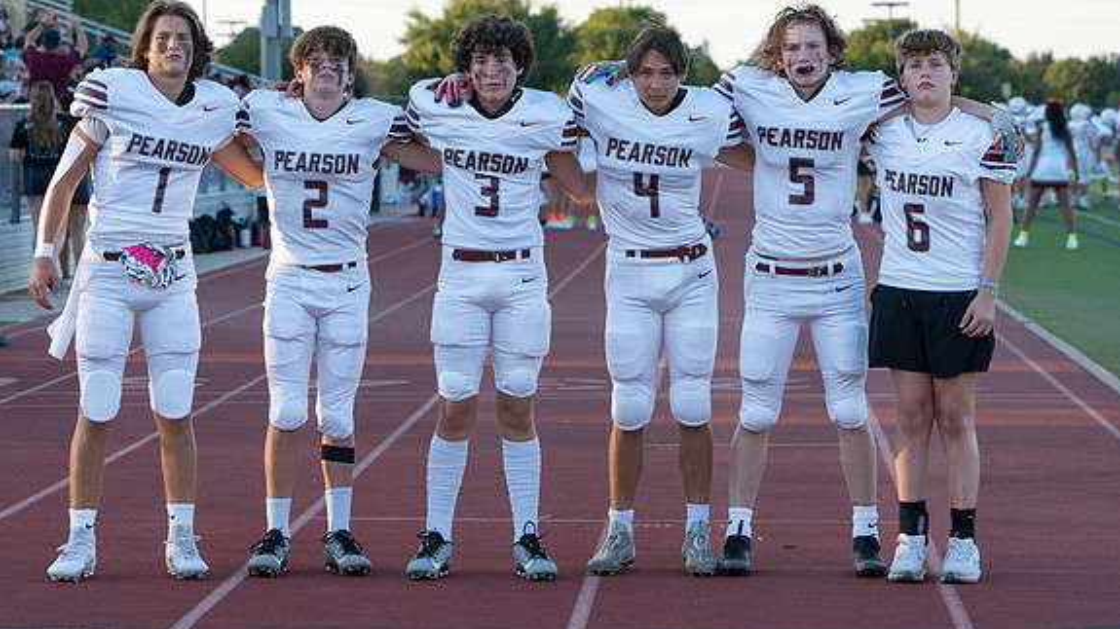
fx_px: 4097
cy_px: 293
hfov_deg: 15.6
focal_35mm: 138
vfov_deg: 8.8
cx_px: 602
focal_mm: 100
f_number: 5.6
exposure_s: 1/400
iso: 500
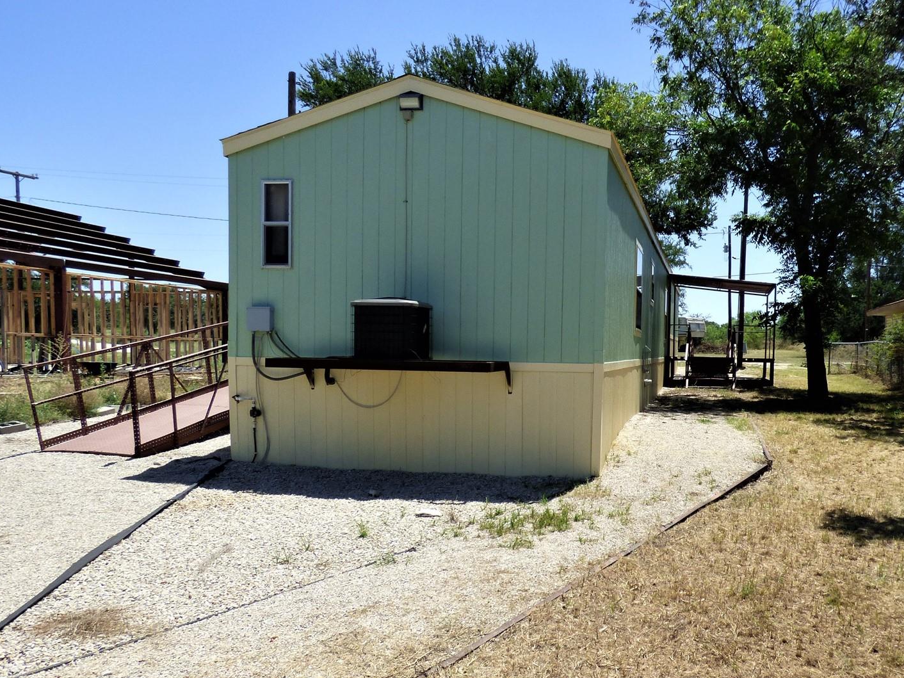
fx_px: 757
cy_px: 400
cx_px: 599
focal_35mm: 29
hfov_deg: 60.3
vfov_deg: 48.0
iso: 100
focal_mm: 3.58
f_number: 2.8
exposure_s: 1/1600
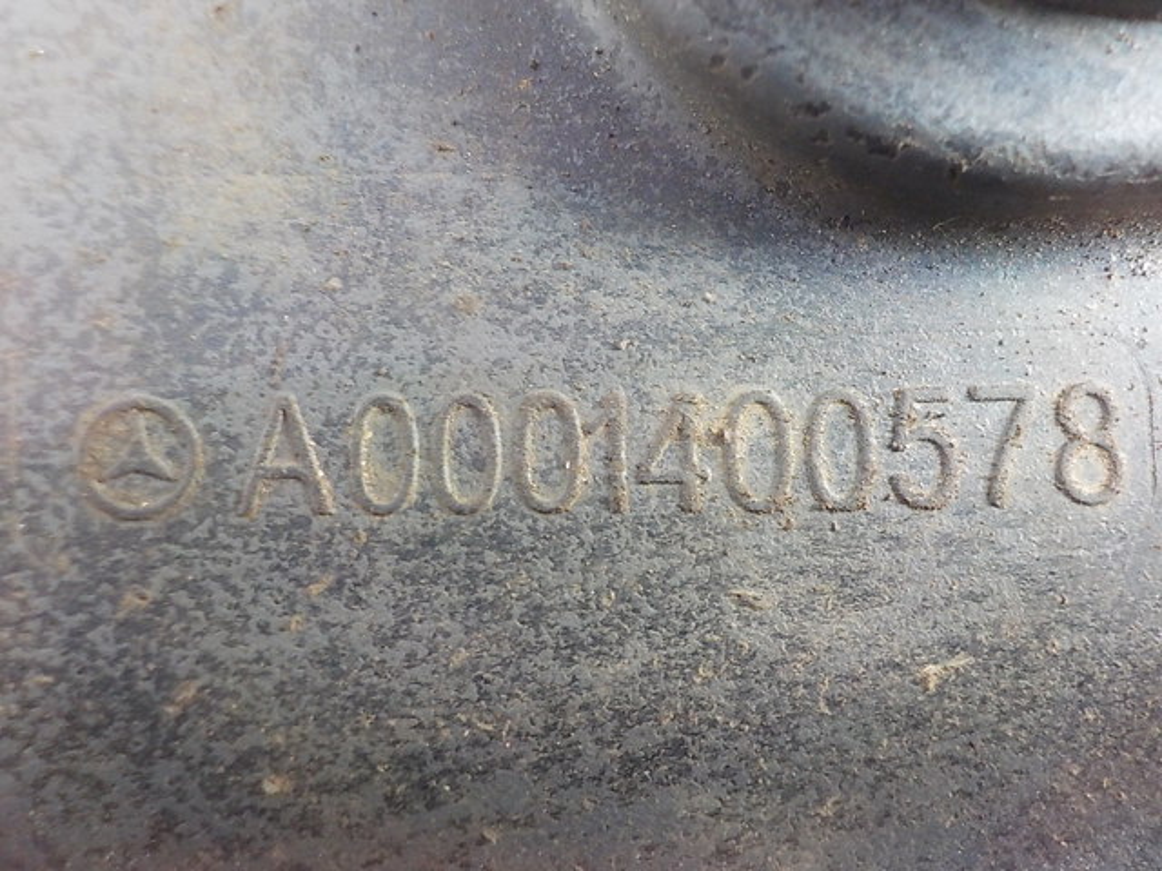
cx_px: 581
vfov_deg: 46.8
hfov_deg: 60.0
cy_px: 436
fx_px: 1007
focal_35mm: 30
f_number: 3.3
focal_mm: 4.1
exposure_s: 1/10
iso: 400
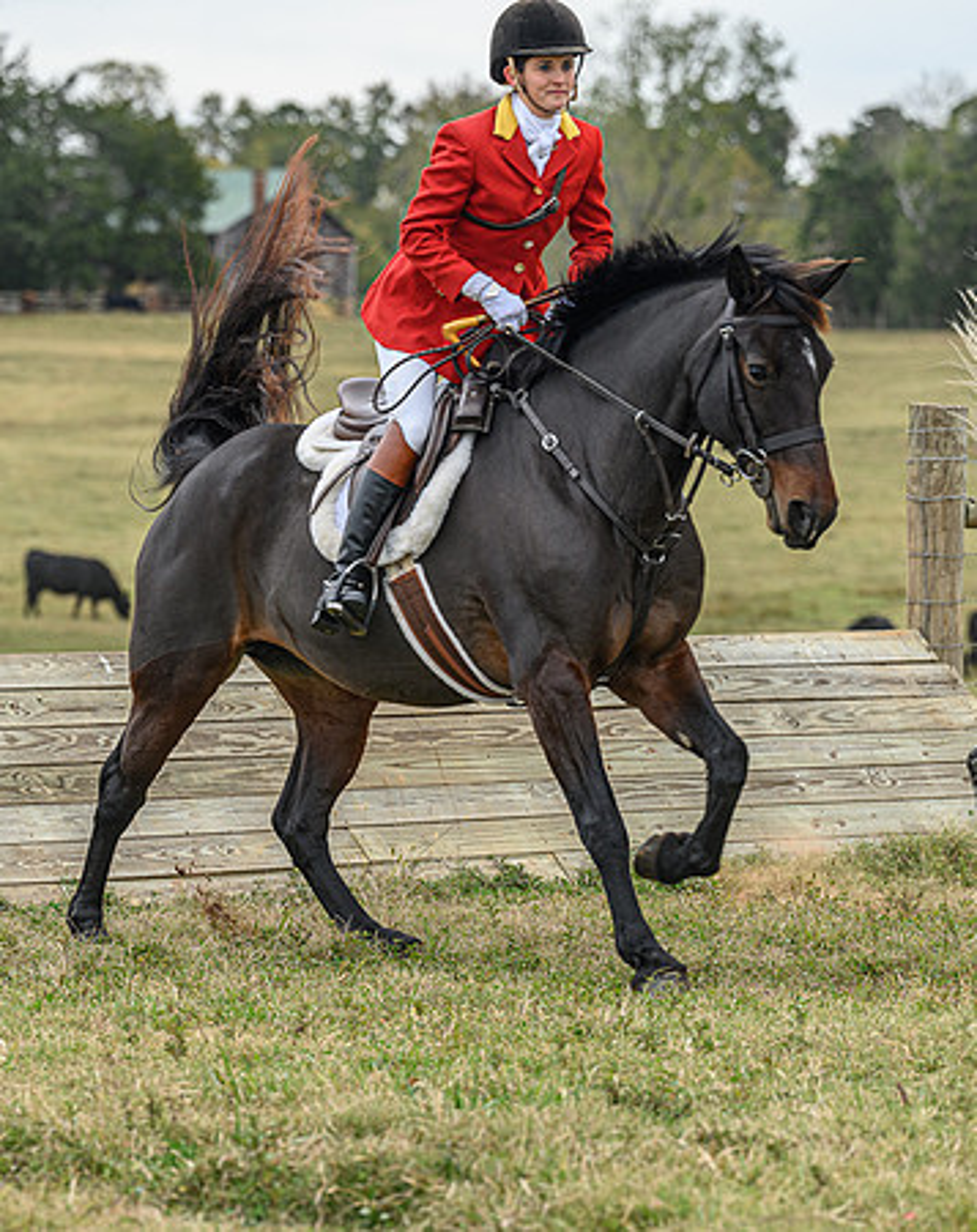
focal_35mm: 187
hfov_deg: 8.2
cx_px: 417
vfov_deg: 10.4
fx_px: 6794
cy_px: 680
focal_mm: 120
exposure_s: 1/640
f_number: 3.5
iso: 500
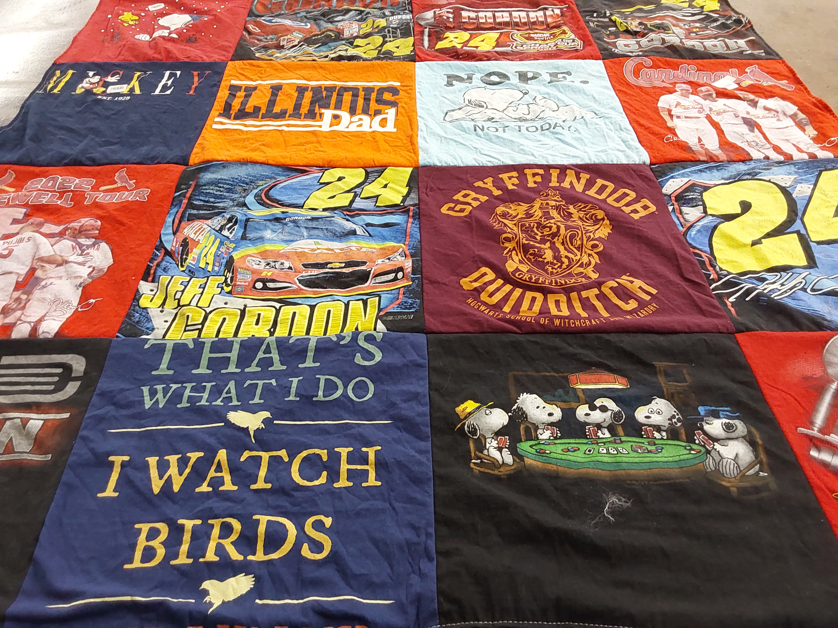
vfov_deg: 49.7
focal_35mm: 28
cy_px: 314
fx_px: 678
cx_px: 419
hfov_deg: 63.4
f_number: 1.9
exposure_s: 1/60
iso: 200
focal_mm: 2.91
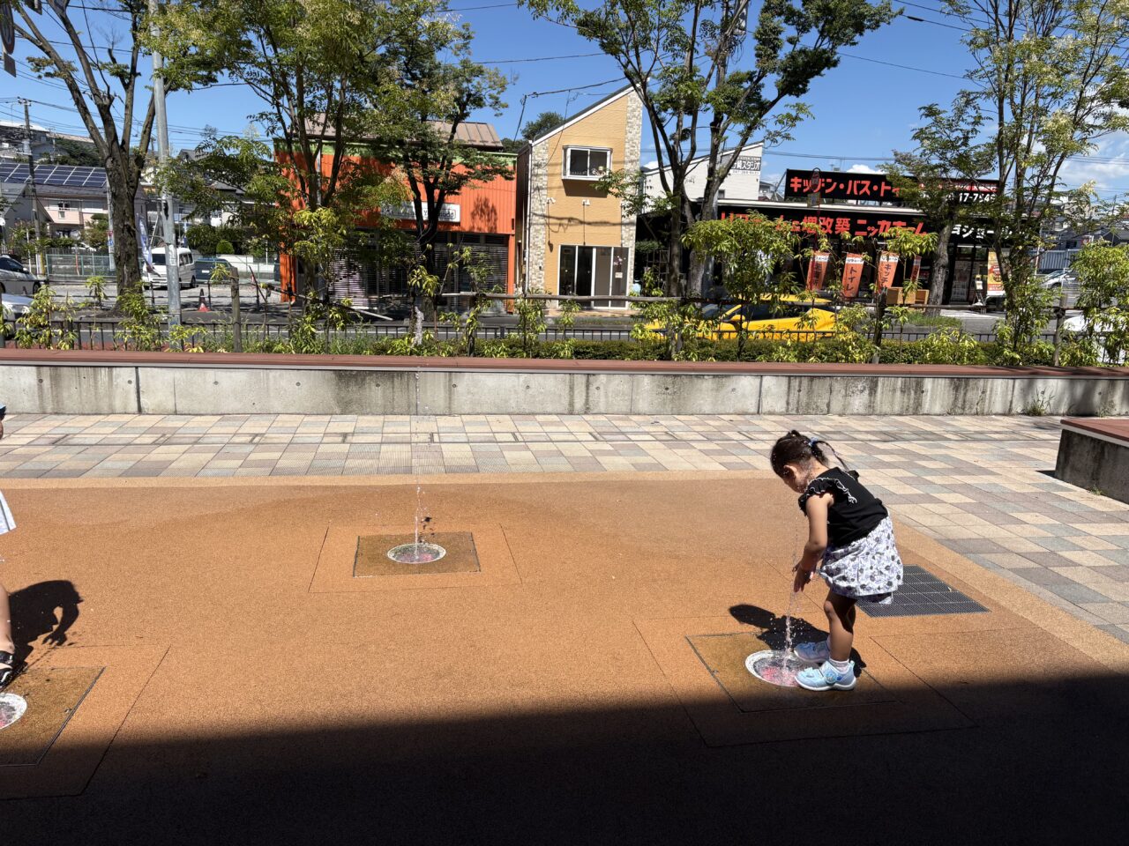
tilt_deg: -10.8
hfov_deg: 67.3
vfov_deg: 53.1
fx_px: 848
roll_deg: -1.9
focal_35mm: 26
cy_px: 423
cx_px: 564
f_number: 1.6
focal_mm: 5.96
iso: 50
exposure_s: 1/3623
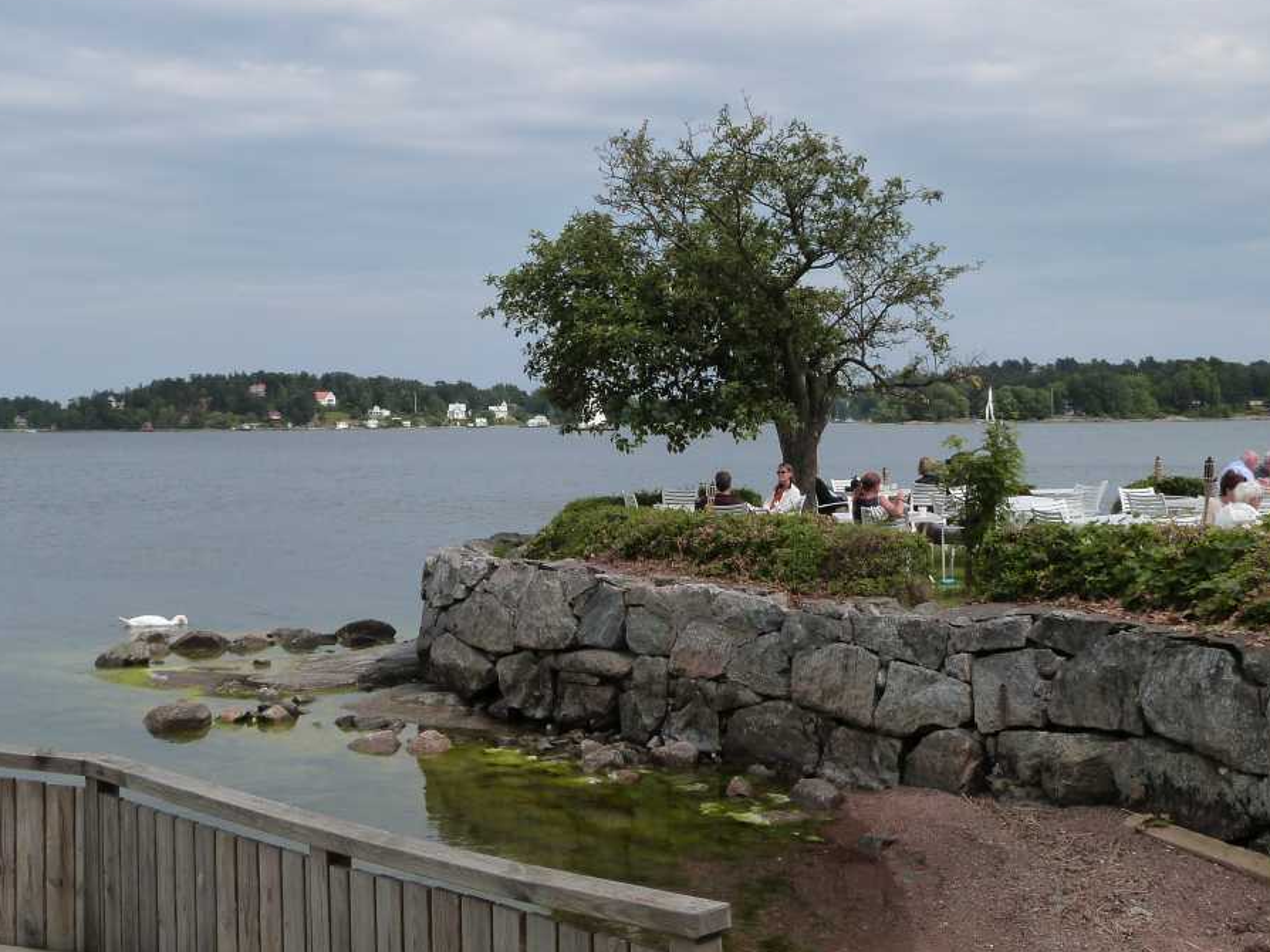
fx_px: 1724
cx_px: 619
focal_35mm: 47
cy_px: 391
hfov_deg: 40.4
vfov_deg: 30.8
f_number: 5.6
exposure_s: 1/640
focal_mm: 6.2
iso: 160
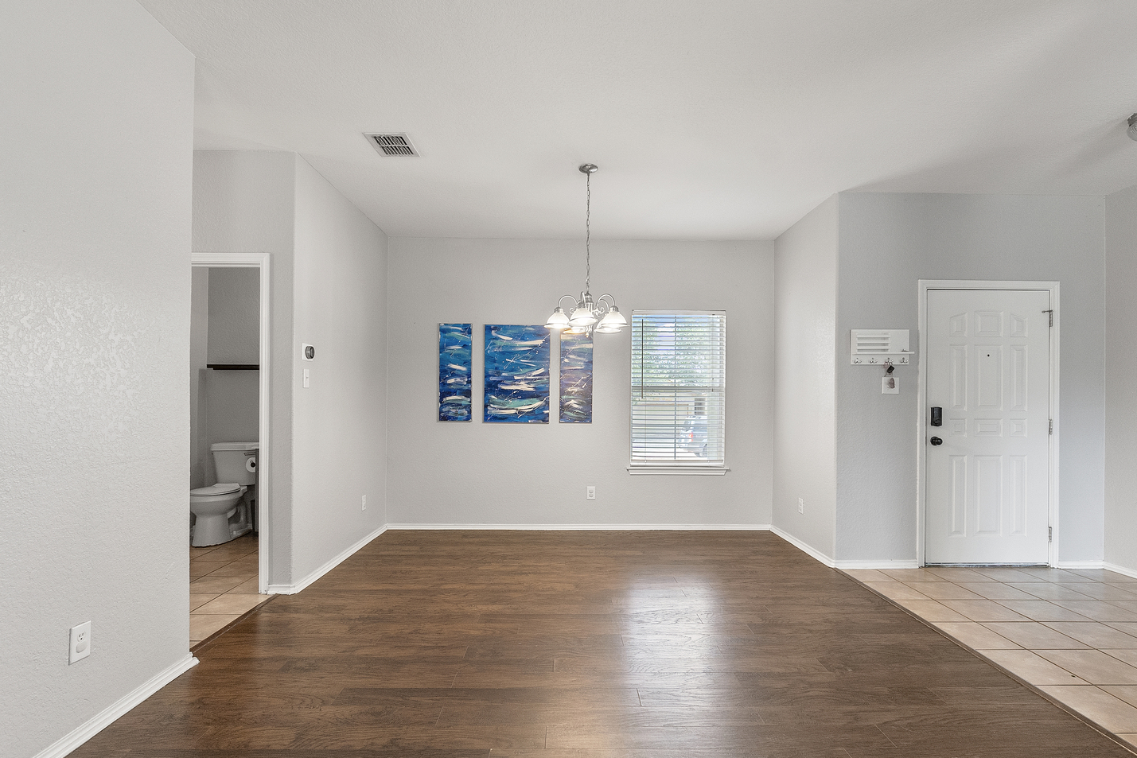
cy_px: 418
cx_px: 578
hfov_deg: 93.3
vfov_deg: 70.3
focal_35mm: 17
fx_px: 537
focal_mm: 10
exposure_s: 1/13
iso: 320
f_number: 6.3
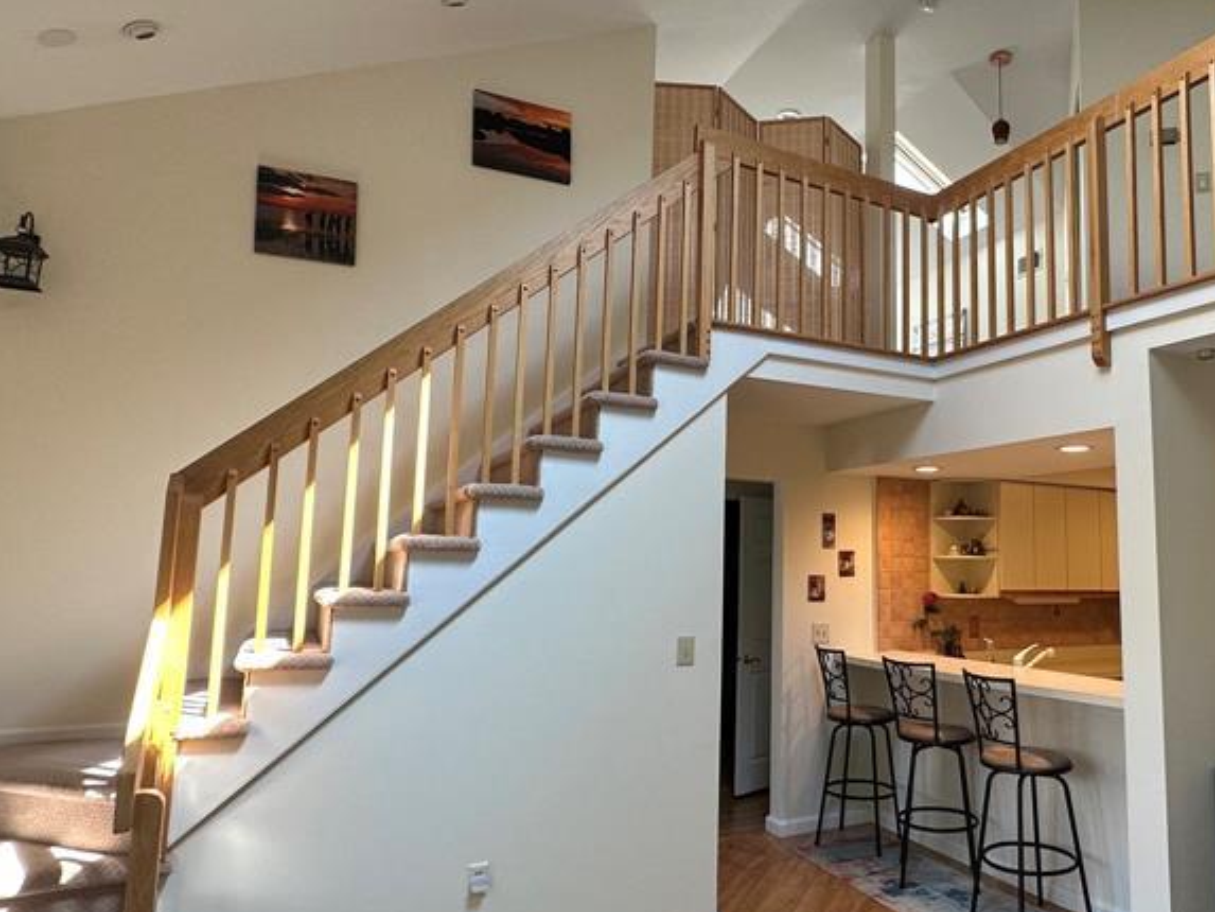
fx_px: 878
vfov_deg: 54.9
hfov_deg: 67.7
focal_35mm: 25
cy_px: 469
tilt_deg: +7.1
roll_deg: -1.0
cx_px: 797
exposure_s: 1/120
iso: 125
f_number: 2.2
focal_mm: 2.22
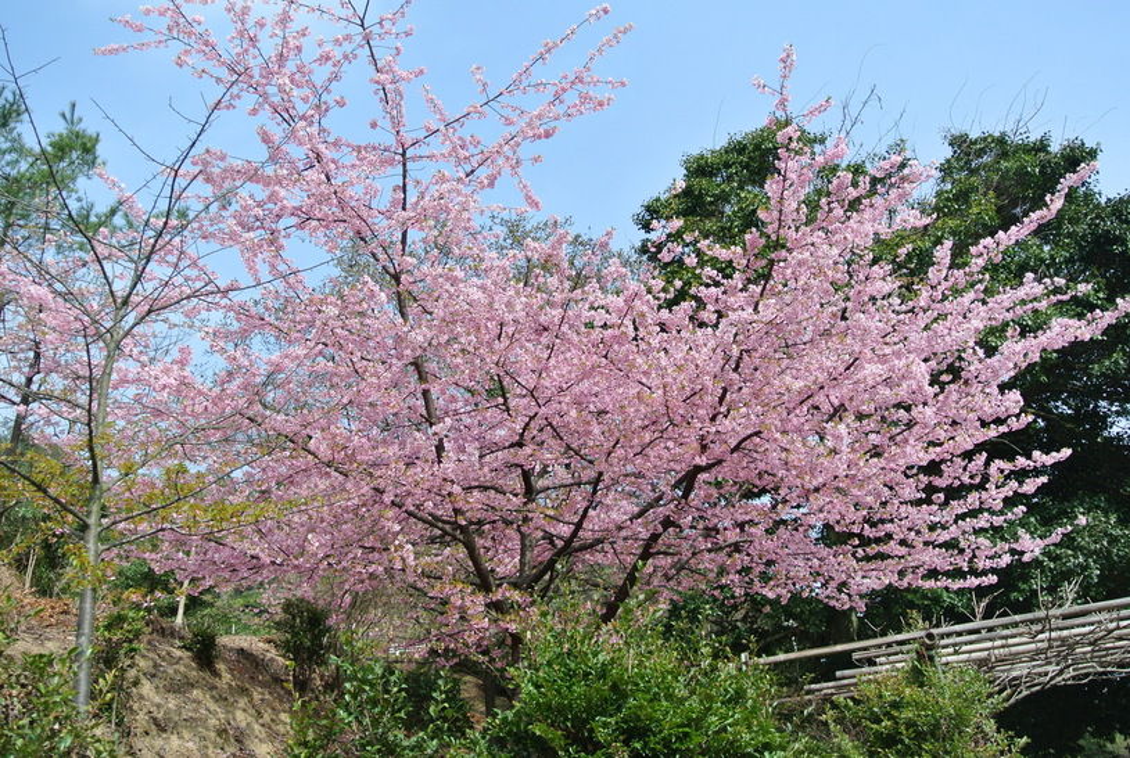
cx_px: 565
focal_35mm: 39
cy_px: 379
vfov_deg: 34.4
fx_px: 1227
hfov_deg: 49.5
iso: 100
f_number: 4
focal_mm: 14.5
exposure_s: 1/500
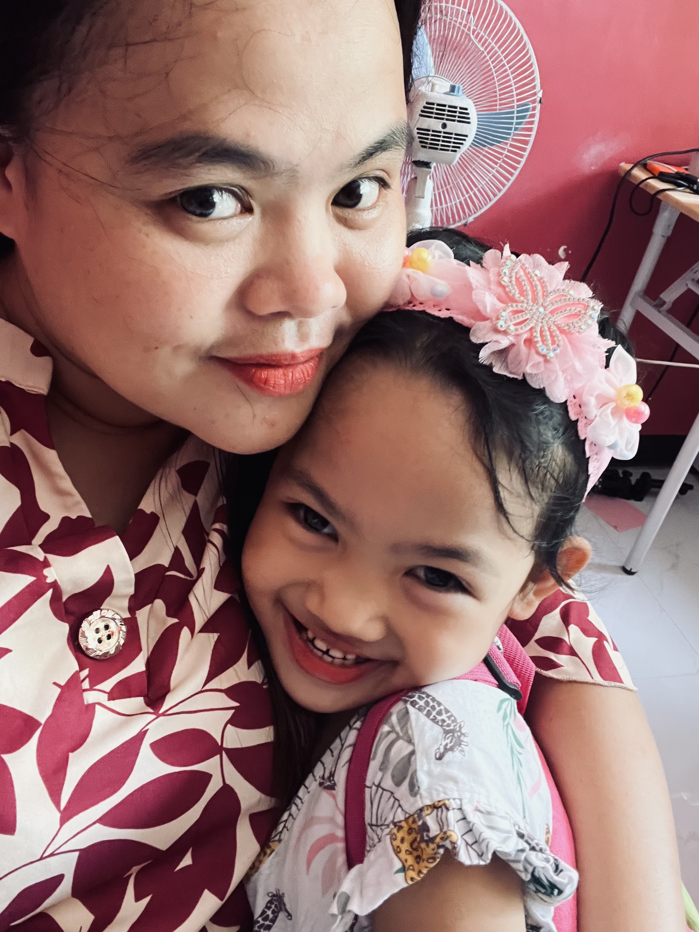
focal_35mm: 30
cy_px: 466
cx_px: 350
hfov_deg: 46.8
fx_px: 808
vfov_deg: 60.0
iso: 640
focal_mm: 2.71
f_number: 2.2
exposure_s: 1/30
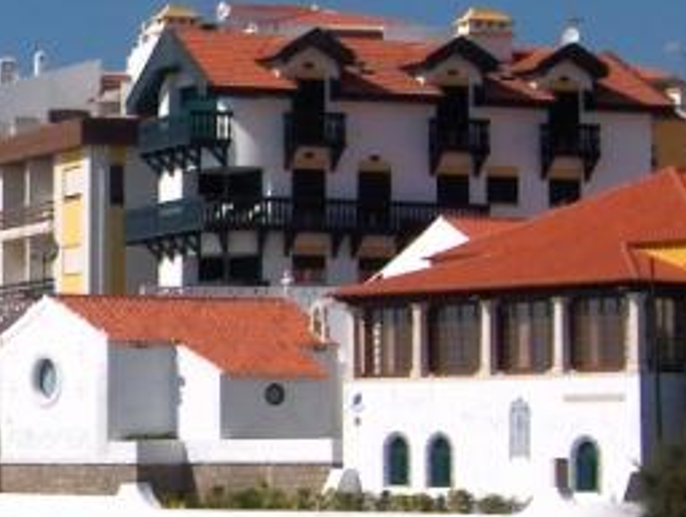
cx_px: -308
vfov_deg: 8.5
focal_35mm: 175
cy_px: 209
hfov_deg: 10.9
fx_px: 3475
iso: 50
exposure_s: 1/1149
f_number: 5
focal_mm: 9
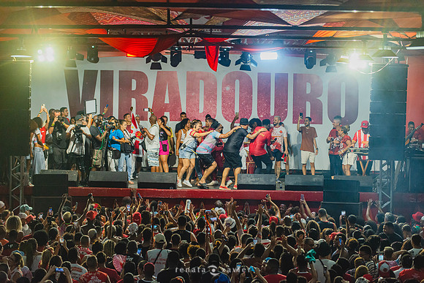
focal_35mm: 125
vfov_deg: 11.0
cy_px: 142
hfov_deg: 16.4
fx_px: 1472
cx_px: 212
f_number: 4
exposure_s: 1/500
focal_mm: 125
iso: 3200
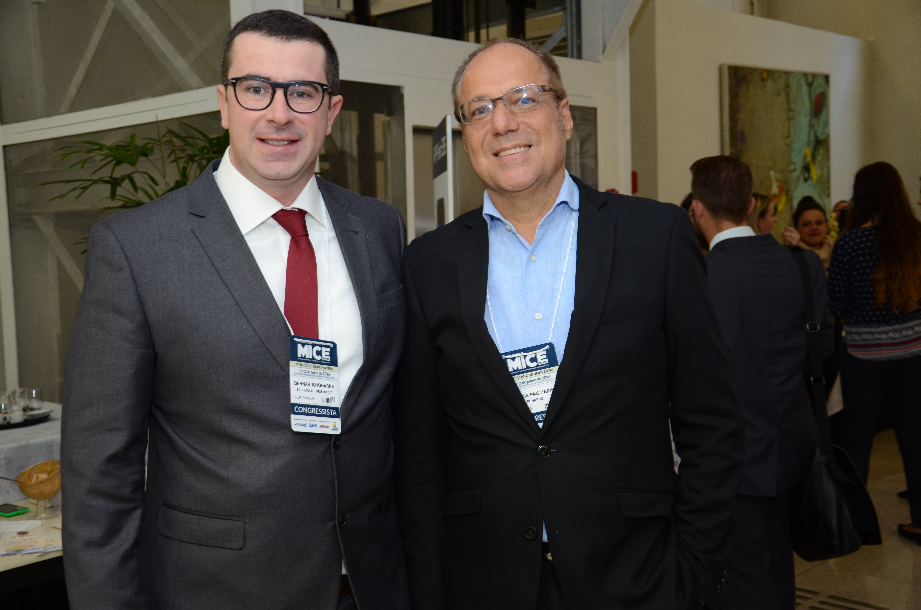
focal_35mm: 42
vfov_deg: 31.8
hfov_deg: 46.5
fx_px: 1072
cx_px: 460
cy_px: 305
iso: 800
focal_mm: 28
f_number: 4
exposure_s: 1/50
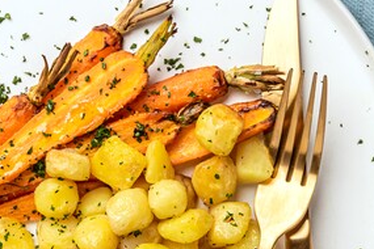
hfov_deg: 16.8
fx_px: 1267
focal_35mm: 122
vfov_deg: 11.2
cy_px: 133
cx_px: 139
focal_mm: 34
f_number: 9
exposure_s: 1/125
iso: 100
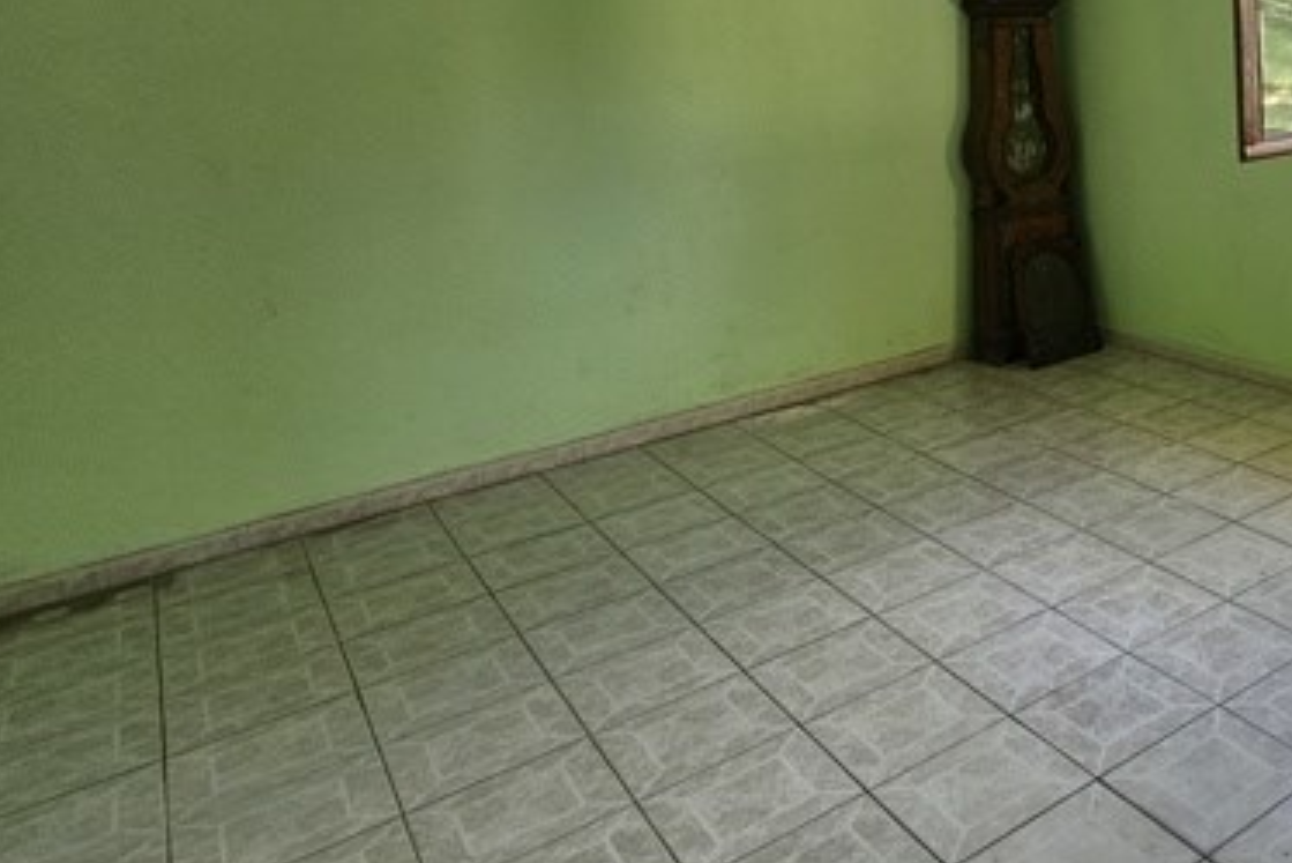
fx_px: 1041
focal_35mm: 29
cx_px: 1302
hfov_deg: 50.8
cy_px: 62
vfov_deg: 41.0
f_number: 2.2
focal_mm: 2.2
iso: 64
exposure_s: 1/60
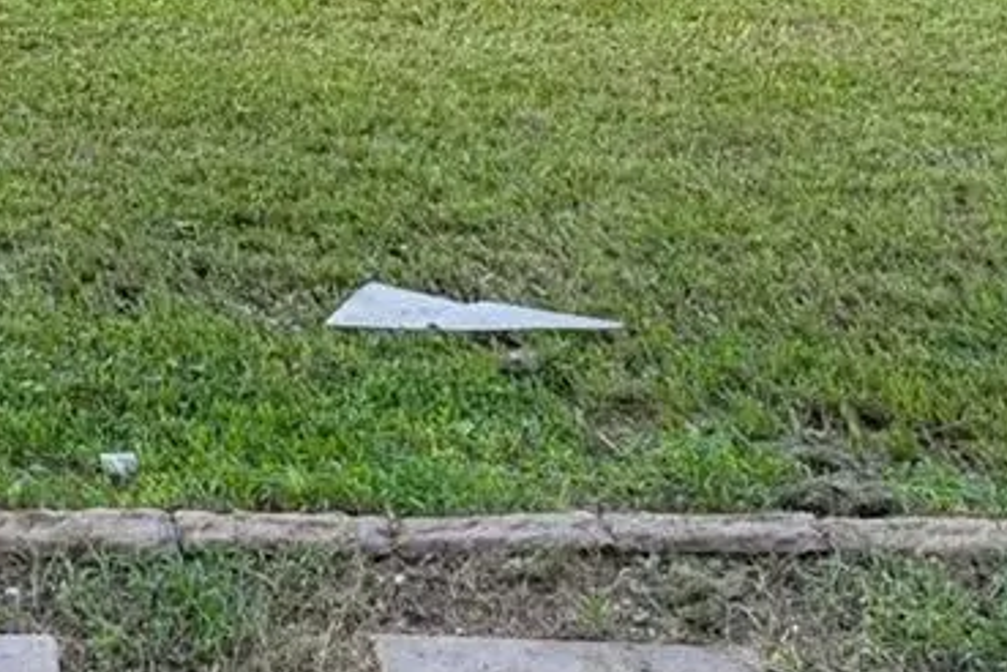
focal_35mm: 78
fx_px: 2182
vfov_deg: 15.3
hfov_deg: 24.7
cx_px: -14
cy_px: -505
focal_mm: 18
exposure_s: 1/125
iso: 100
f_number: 8
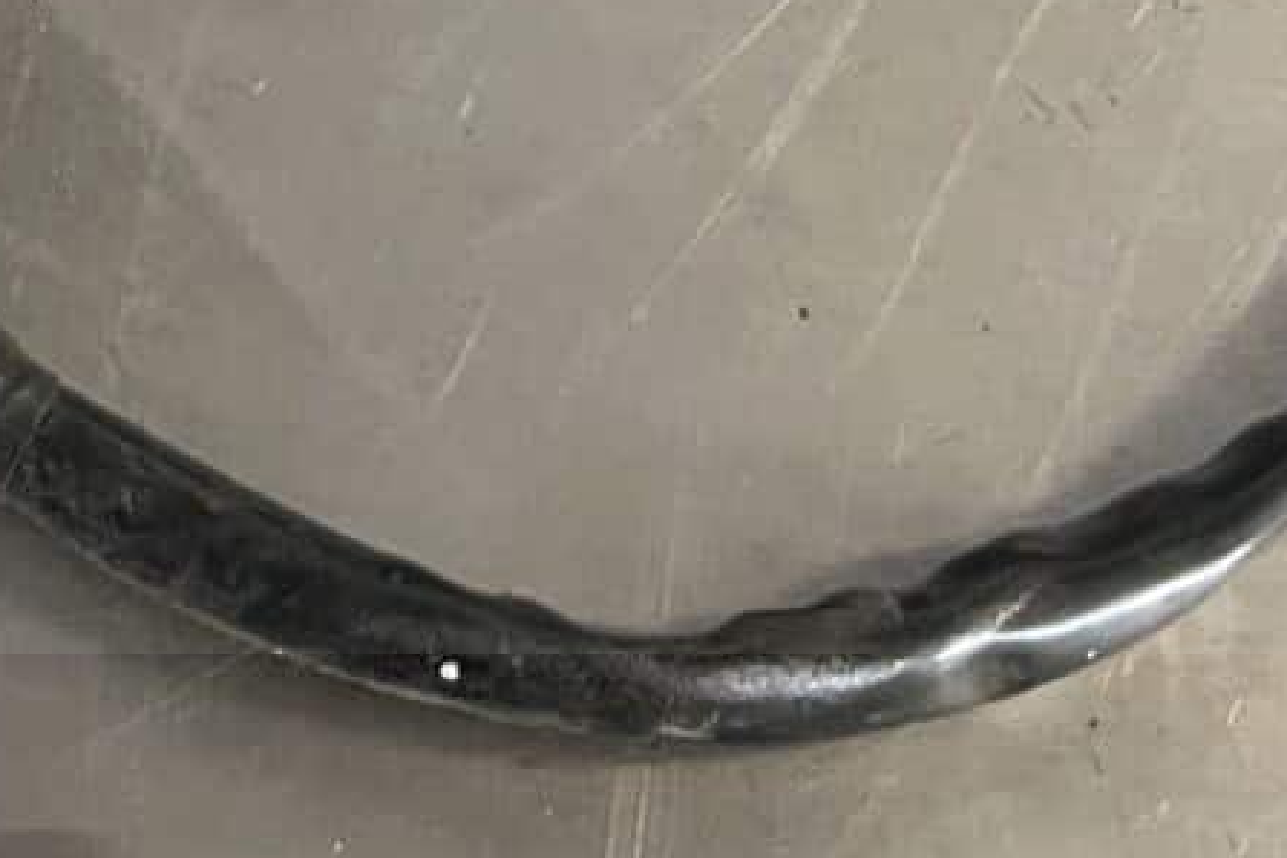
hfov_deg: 16.1
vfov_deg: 9.2
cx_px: -40
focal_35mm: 124
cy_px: -1558
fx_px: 4433
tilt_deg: -48.3
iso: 250
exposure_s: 1/50
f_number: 1.6
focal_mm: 5.1
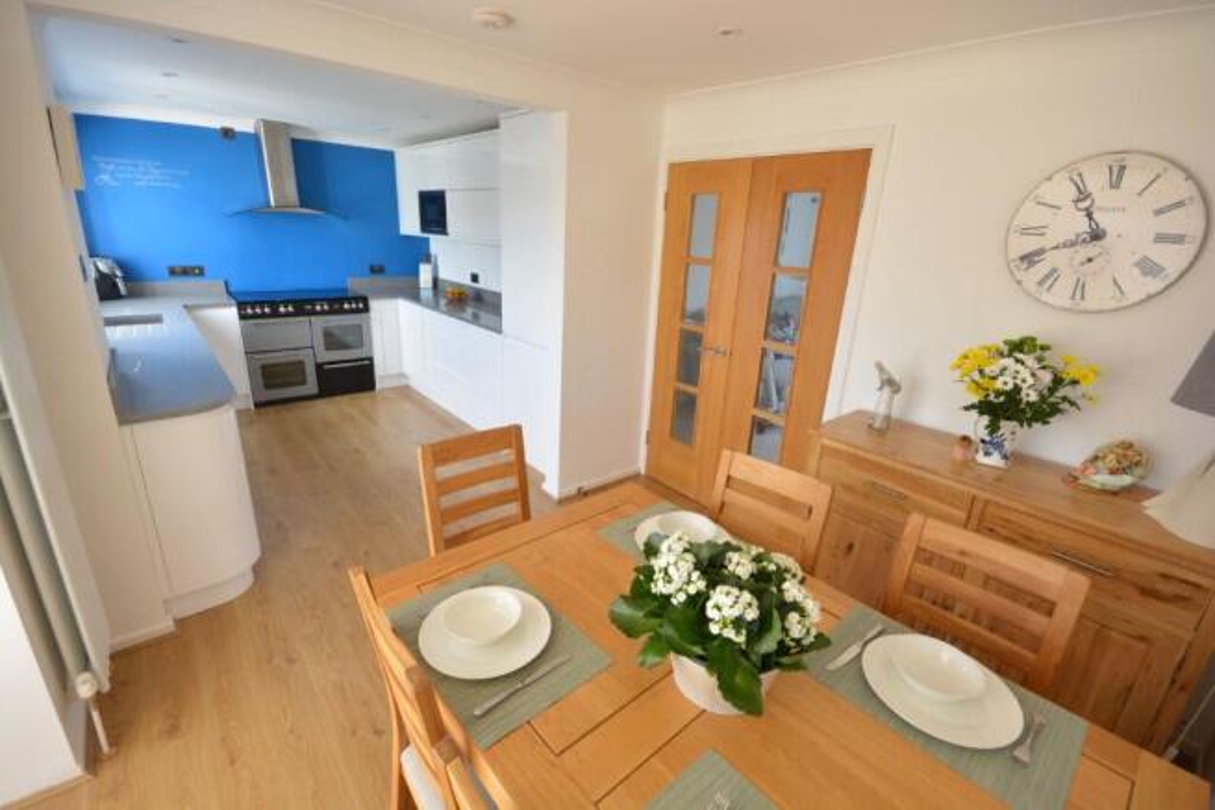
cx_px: 608
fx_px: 506
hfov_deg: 100.4
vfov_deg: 77.3
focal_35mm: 15
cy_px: 405
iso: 400
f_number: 8
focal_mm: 10
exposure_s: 1/20
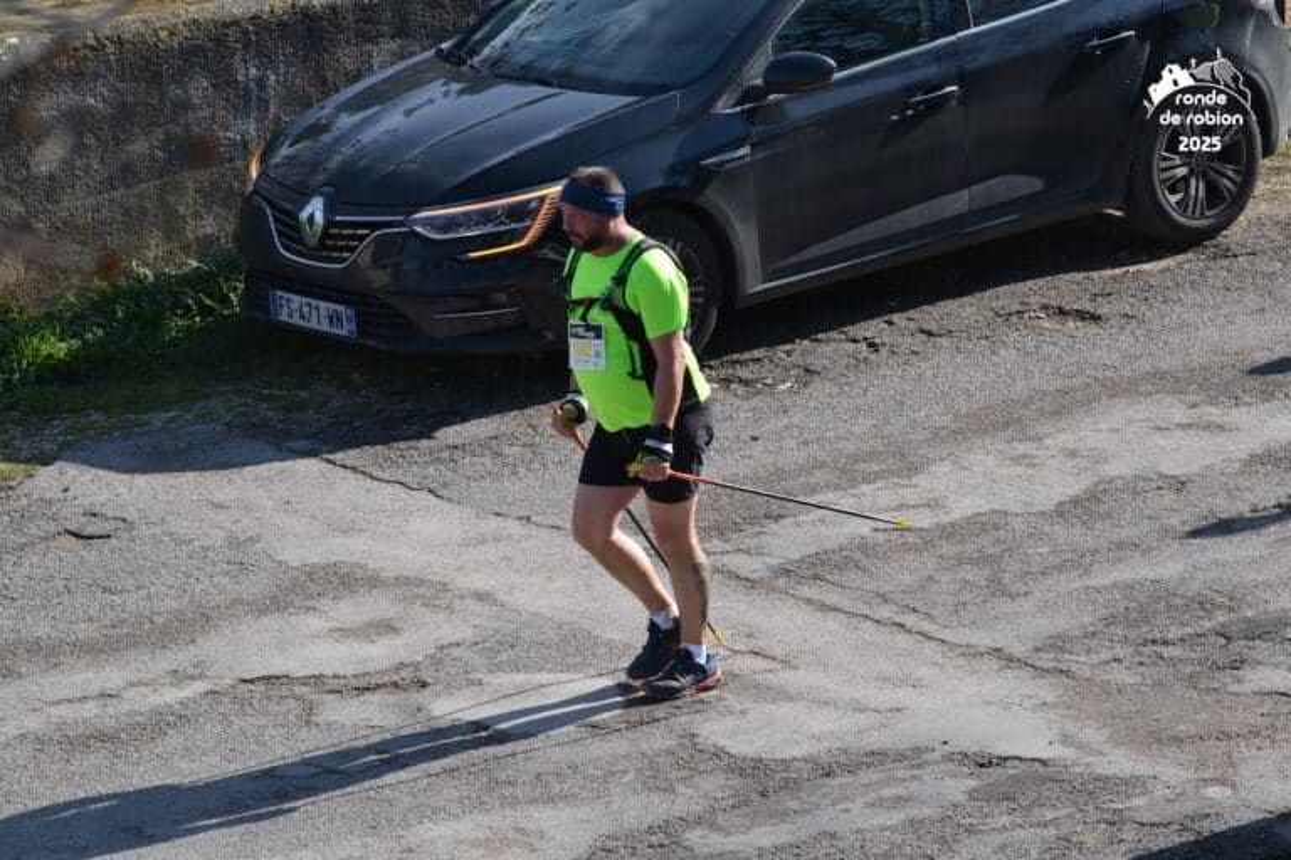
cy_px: 430
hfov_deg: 9.1
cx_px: 646
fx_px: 8068
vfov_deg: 6.1
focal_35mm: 225
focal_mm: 150
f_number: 5.6
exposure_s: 1/1250
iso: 400
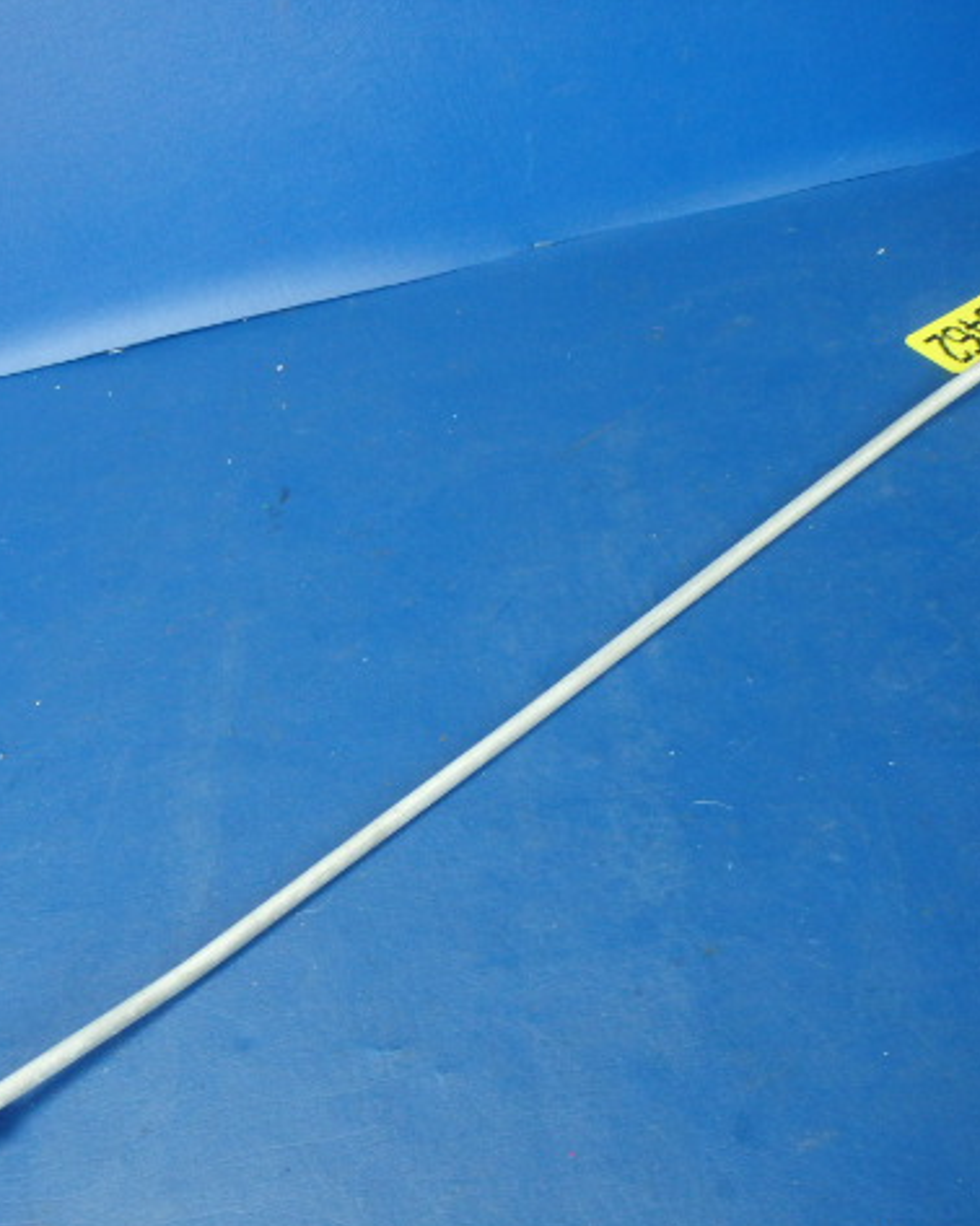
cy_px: 617
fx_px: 1342
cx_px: 539
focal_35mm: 37
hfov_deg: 40.1
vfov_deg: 49.1
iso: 320
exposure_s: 1/30
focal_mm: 5
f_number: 3.9
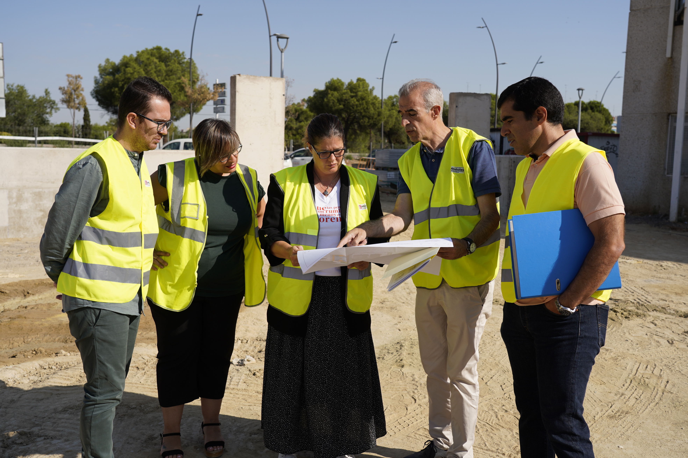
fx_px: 669
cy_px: 229
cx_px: 344
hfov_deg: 54.4
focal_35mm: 35
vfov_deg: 37.9
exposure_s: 1/1250
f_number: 5.6
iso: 160
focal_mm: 35
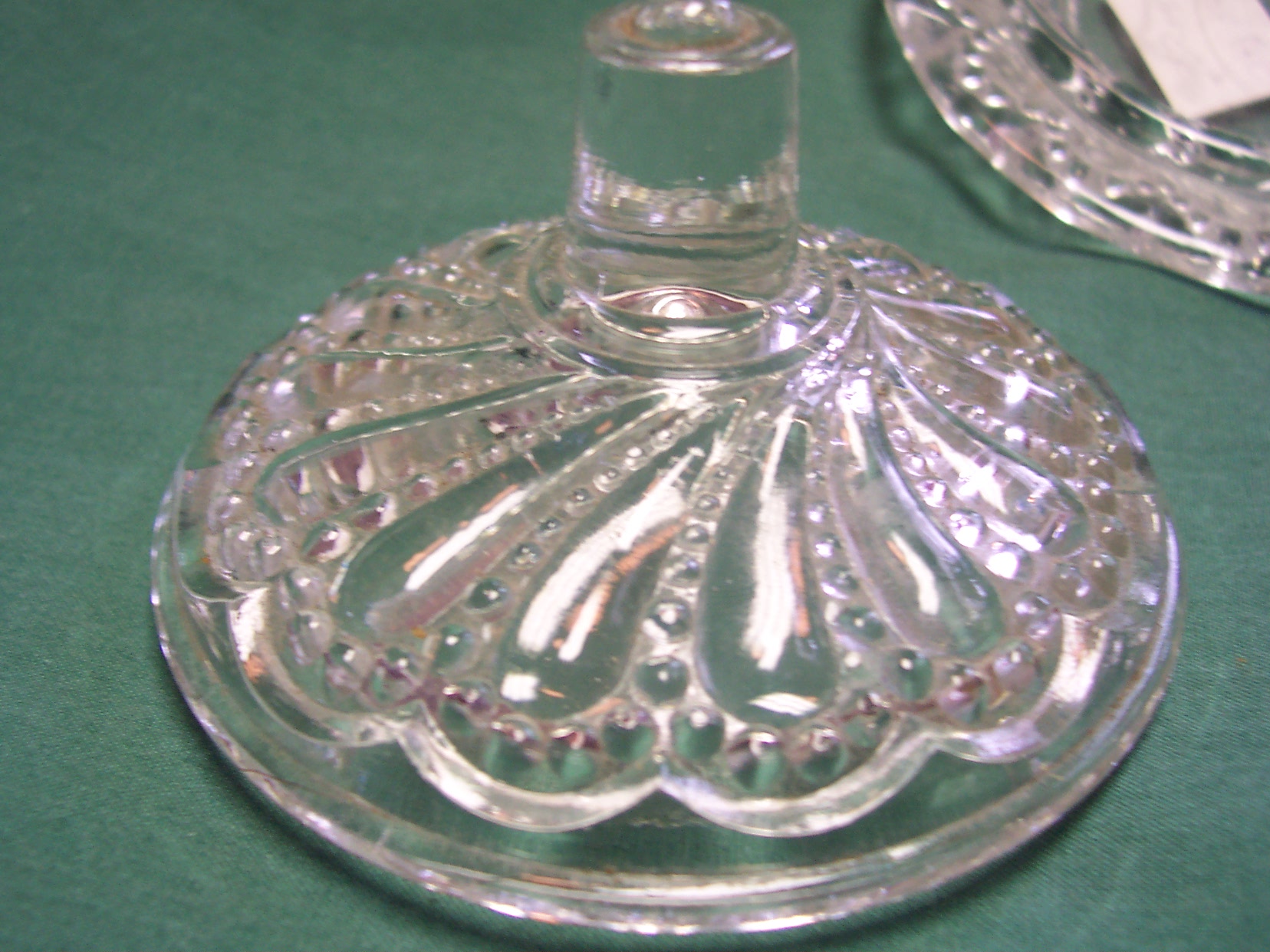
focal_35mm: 37
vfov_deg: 38.7
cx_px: 635
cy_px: 476
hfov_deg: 50.1
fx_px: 1357
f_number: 2.8
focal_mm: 5.6
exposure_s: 1/45
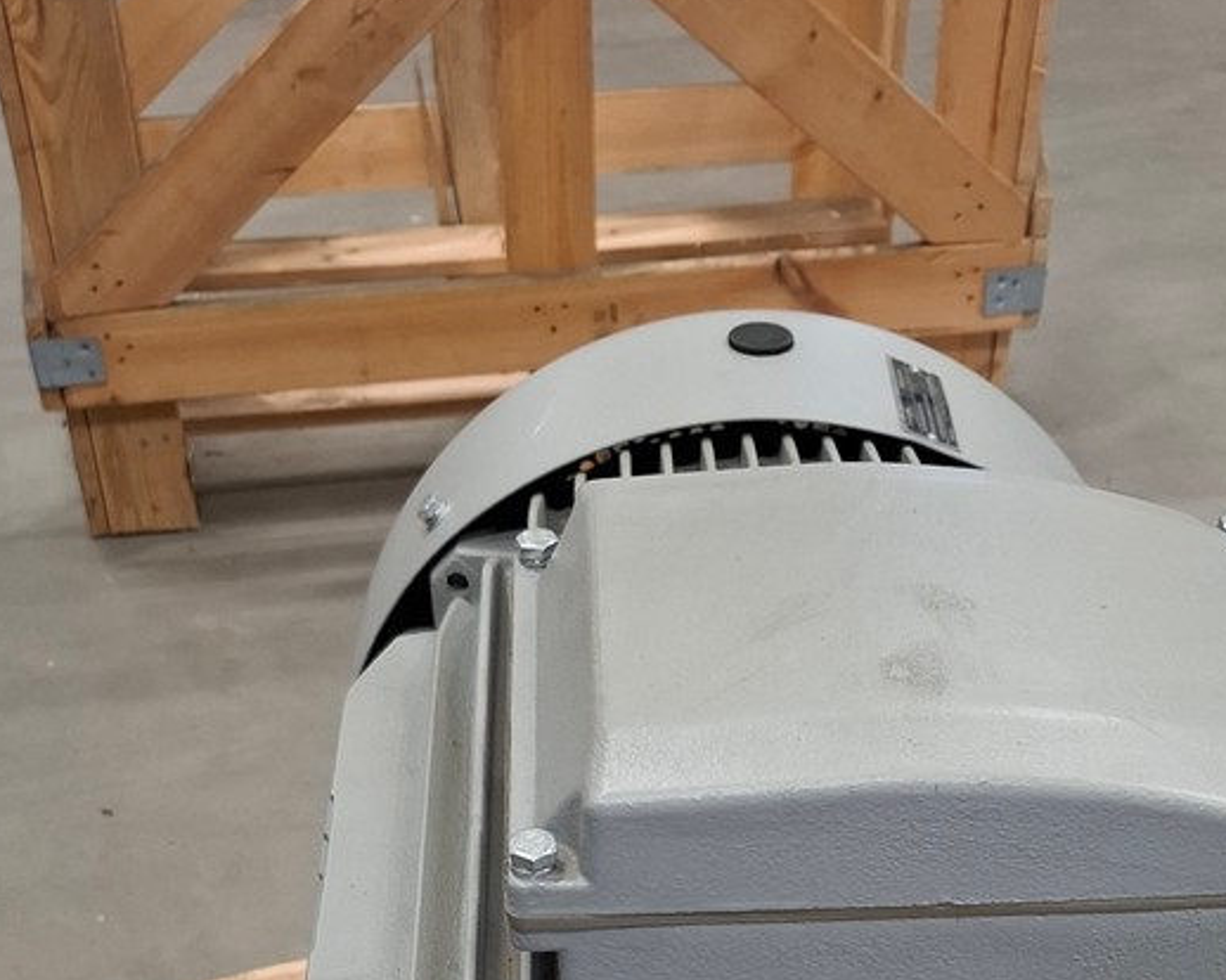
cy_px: 1214
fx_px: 1886
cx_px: 693
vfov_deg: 25.7
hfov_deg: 36.0
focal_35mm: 52
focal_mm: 5.54
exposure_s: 1/33
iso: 400
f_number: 1.8
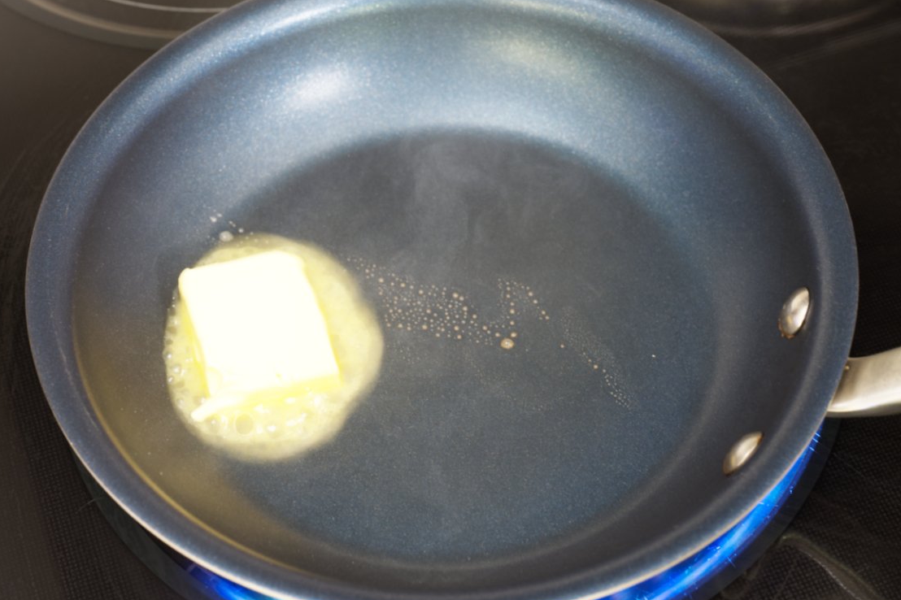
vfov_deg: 20.9
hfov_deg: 31.0
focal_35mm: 65
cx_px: 438
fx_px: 1626
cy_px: 283
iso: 200
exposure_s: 1/1.25
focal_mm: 60
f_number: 8
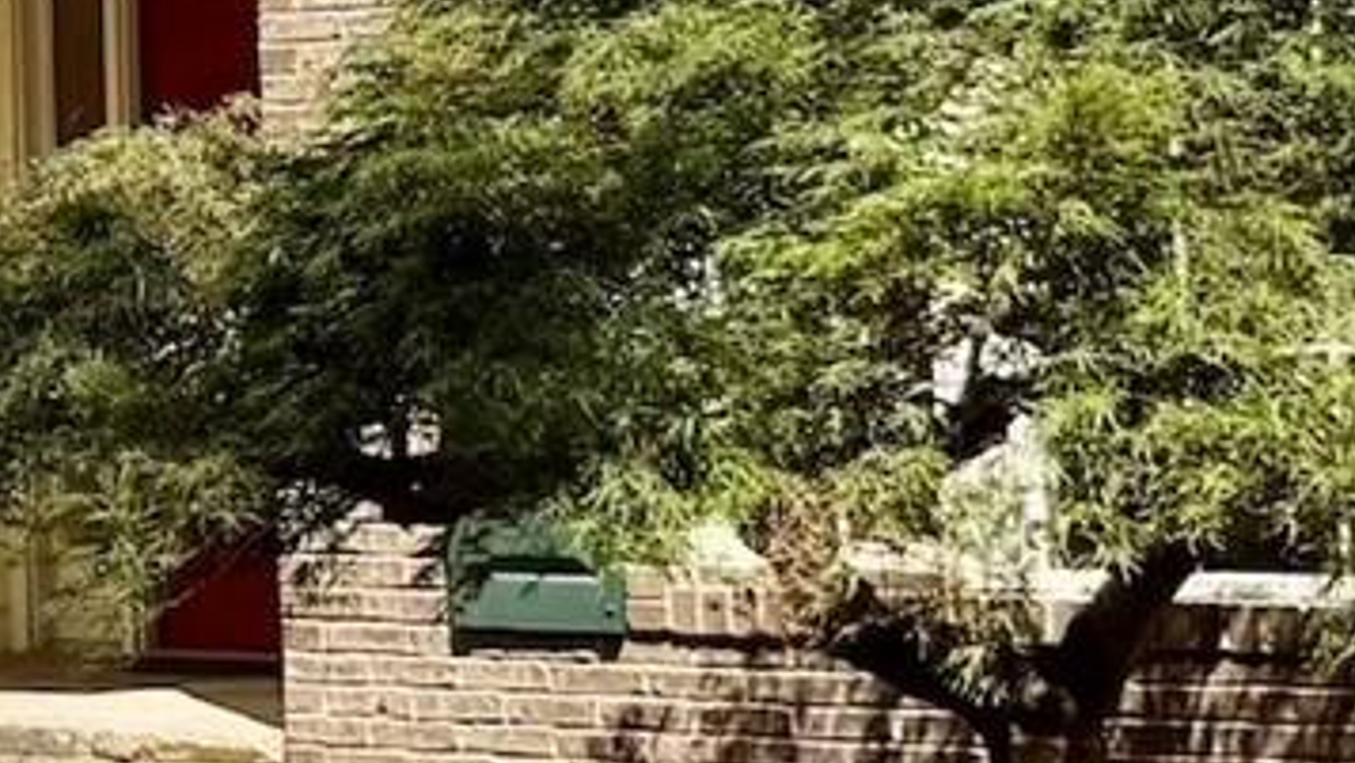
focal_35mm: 150
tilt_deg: +7.0
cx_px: -919
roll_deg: +0.5
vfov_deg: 8.0
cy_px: -270
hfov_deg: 13.2
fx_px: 5391
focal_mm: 6.76
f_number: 1.78
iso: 80
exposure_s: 1/4975
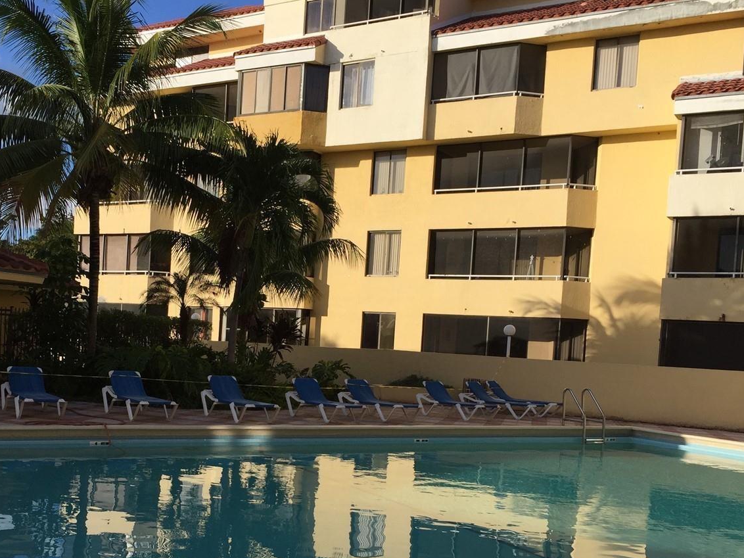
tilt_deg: -2.8
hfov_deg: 45.3
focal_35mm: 41
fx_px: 881
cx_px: 266
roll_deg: -2.5
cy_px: 373
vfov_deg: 34.8
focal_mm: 4.15
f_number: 2.2
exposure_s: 1/2083
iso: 32
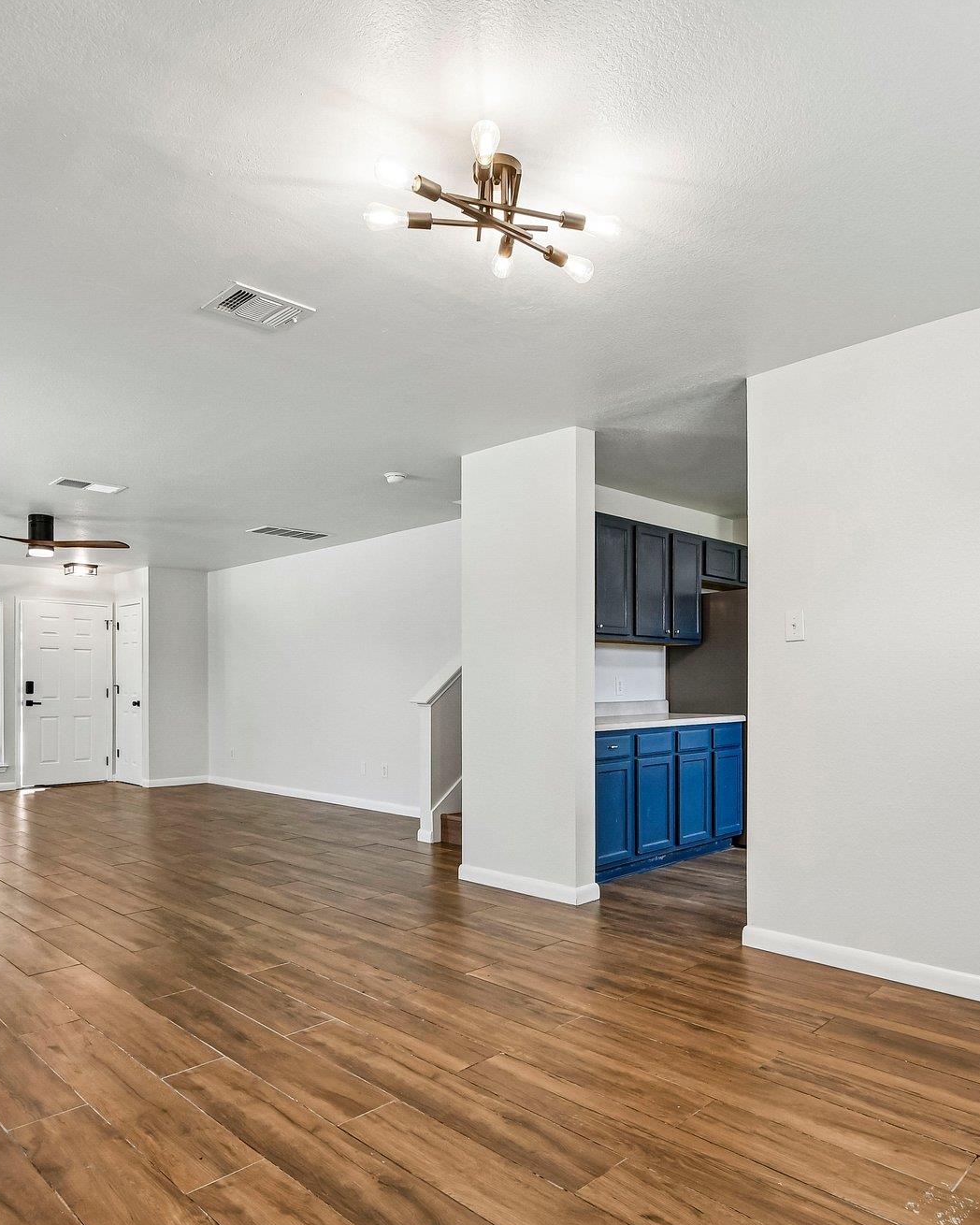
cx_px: 485
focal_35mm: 22
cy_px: 630
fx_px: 798
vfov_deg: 75.0
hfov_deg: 63.1
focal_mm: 10
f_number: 8
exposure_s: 1/40
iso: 400
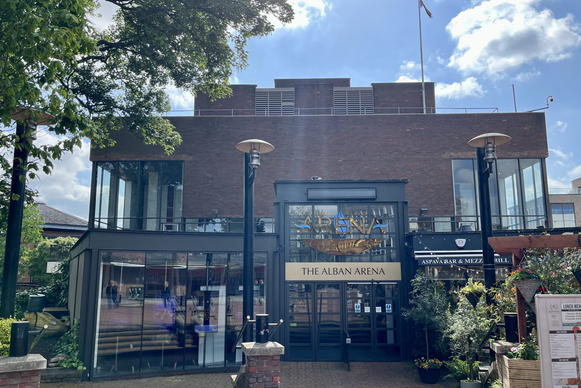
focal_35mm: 28
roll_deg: +0.7
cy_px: 208
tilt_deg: +8.1
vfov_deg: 46.4
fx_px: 452
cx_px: 291
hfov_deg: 65.5
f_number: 1.6
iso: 50
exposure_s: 1/1832
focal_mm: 5.1
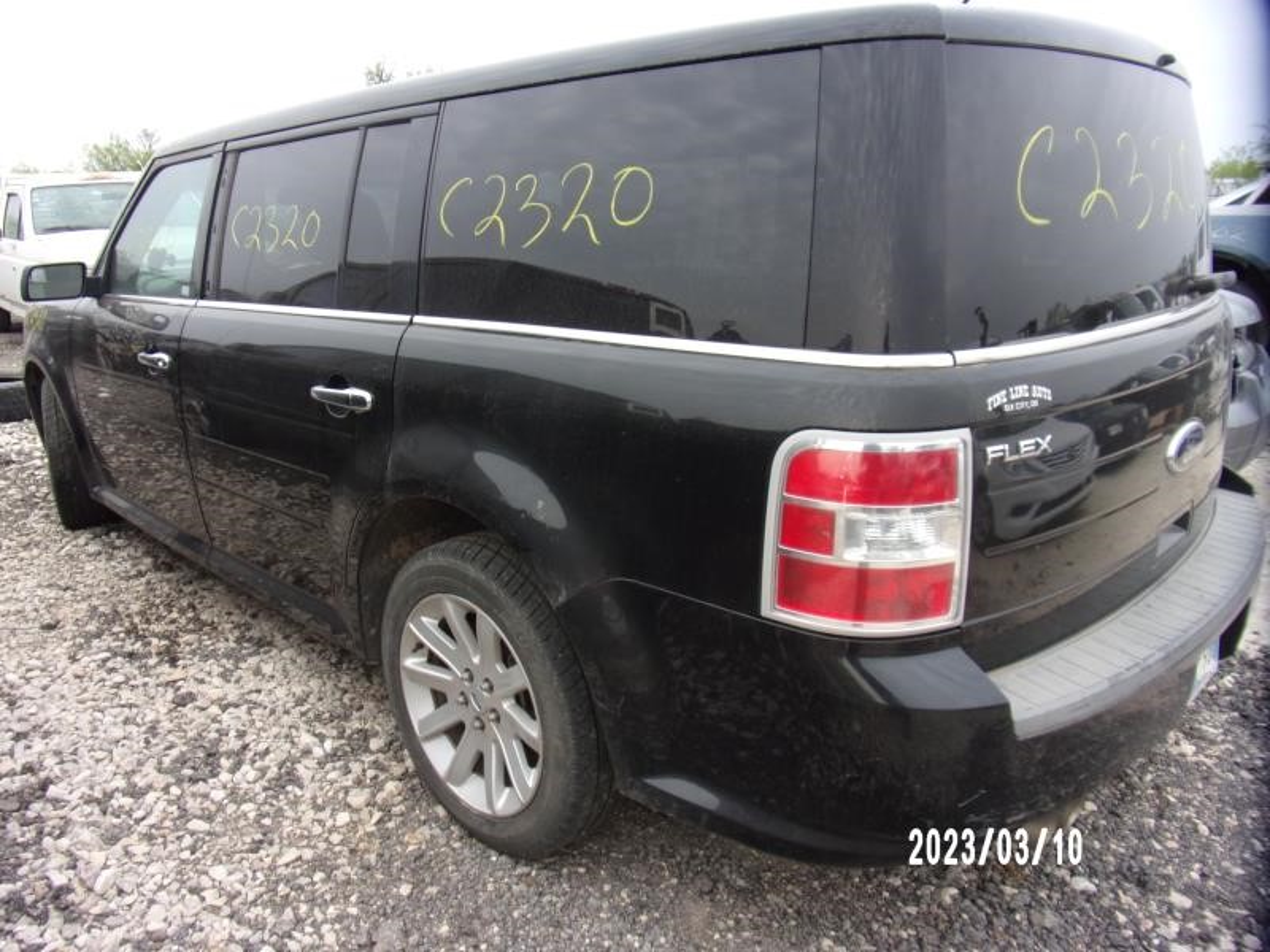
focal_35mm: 24
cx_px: 635
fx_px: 881
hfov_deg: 71.6
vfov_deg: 56.8
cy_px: 476
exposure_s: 1/120
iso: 80
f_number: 3.3
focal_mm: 4.3
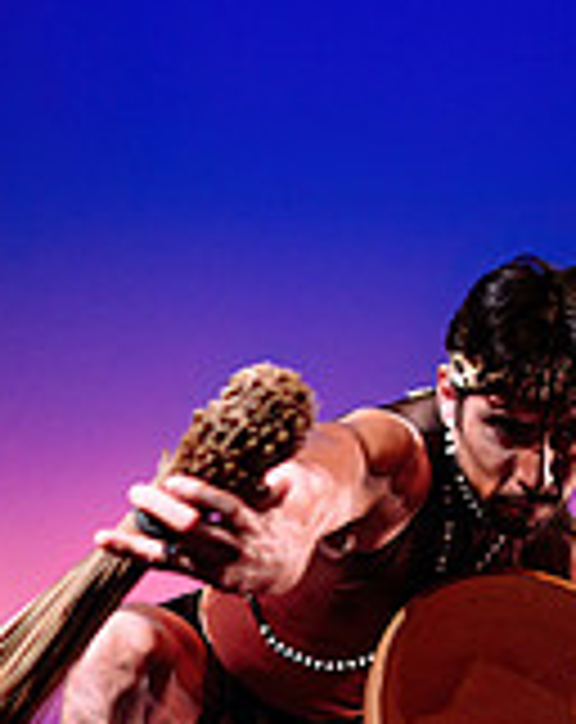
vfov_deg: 19.8
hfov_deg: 16.5
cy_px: 784
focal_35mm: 93
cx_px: 311
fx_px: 1989
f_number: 1.4
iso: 1000
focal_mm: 24
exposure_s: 1/500
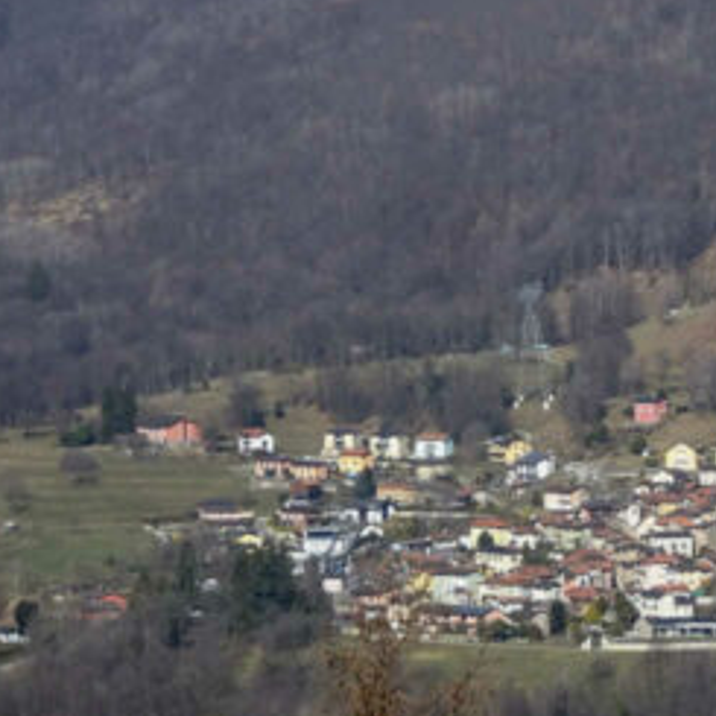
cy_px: 12
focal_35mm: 172
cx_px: 850
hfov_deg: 10.0
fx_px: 4025
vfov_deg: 10.1
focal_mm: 10.59
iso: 80
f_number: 4.5
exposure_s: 1/500
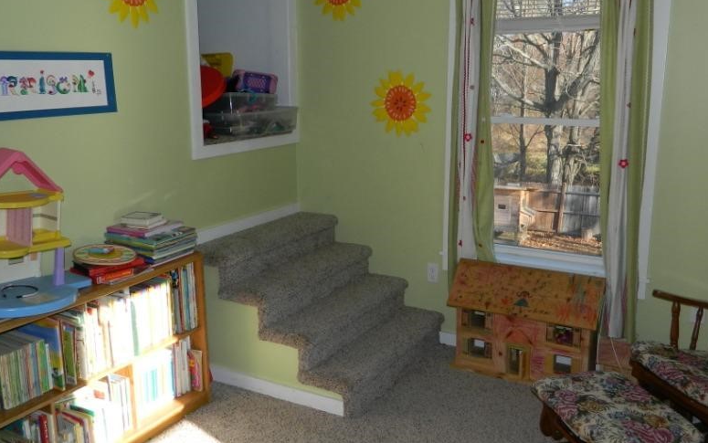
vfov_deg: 36.3
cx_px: 347
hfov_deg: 55.3
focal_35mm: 35
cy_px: 211
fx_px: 676
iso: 80
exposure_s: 1/125
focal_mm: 4.5
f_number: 3.1
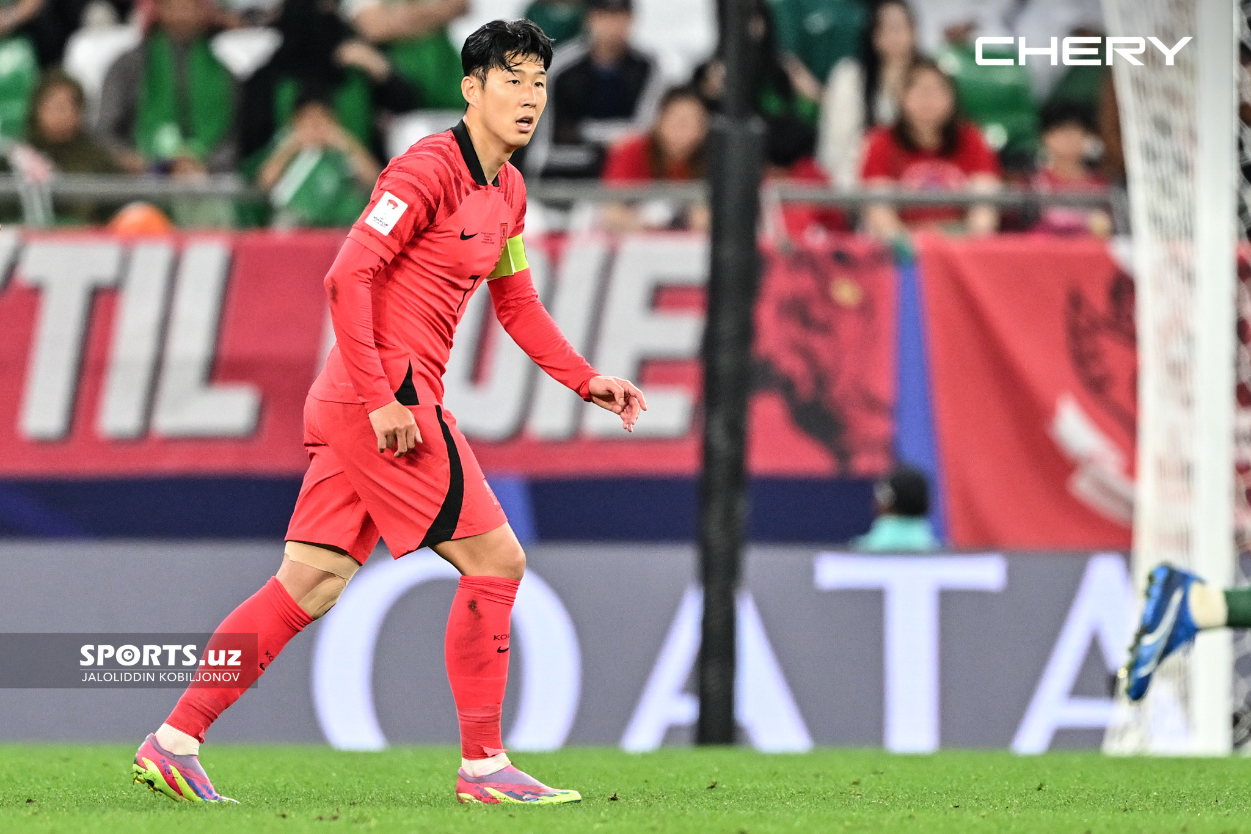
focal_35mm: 400
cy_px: 417
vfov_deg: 3.4
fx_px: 13898
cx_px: 626
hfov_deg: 5.2
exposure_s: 1/1000
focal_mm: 400
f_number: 2.8
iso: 1250
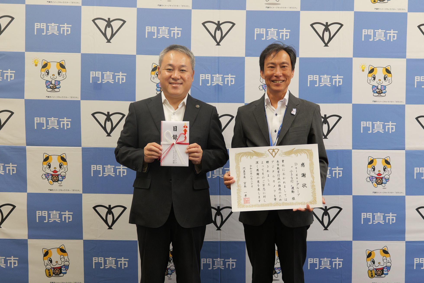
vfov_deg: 51.3
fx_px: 294
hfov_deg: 71.5
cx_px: 212
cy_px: 142
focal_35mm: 25
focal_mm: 25
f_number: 5.1
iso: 1600
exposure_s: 1/125
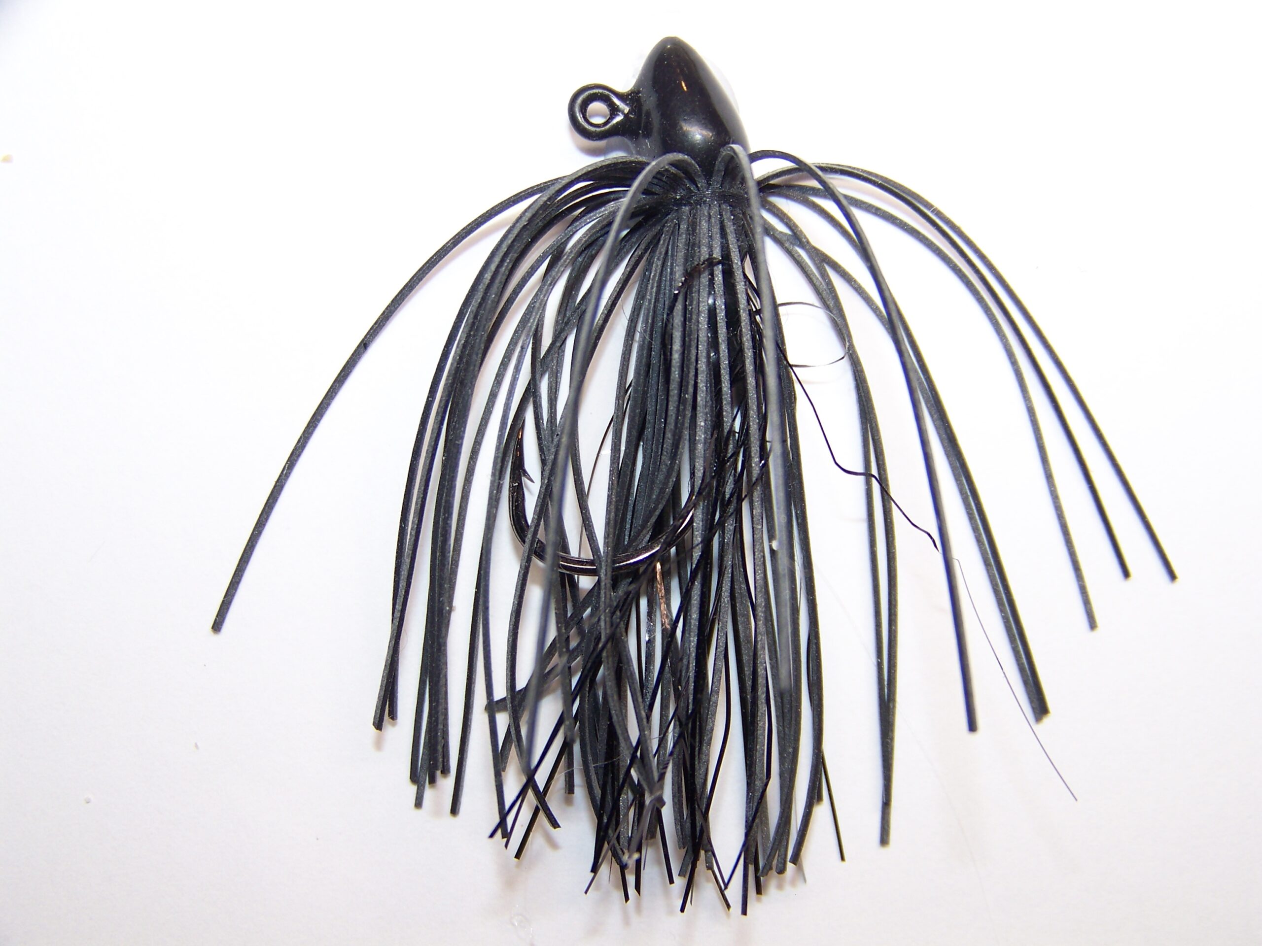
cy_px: 473
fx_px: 2260
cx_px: 631
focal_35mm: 62
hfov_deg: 31.2
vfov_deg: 23.7
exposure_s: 1/80
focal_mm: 10.5
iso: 64
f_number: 3.2
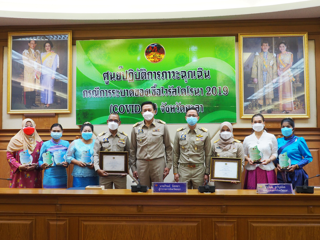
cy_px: 120
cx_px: 160
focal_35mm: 34
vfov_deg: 41.8
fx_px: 314
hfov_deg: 54.0
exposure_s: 1/60
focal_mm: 17
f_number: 4.2
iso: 800
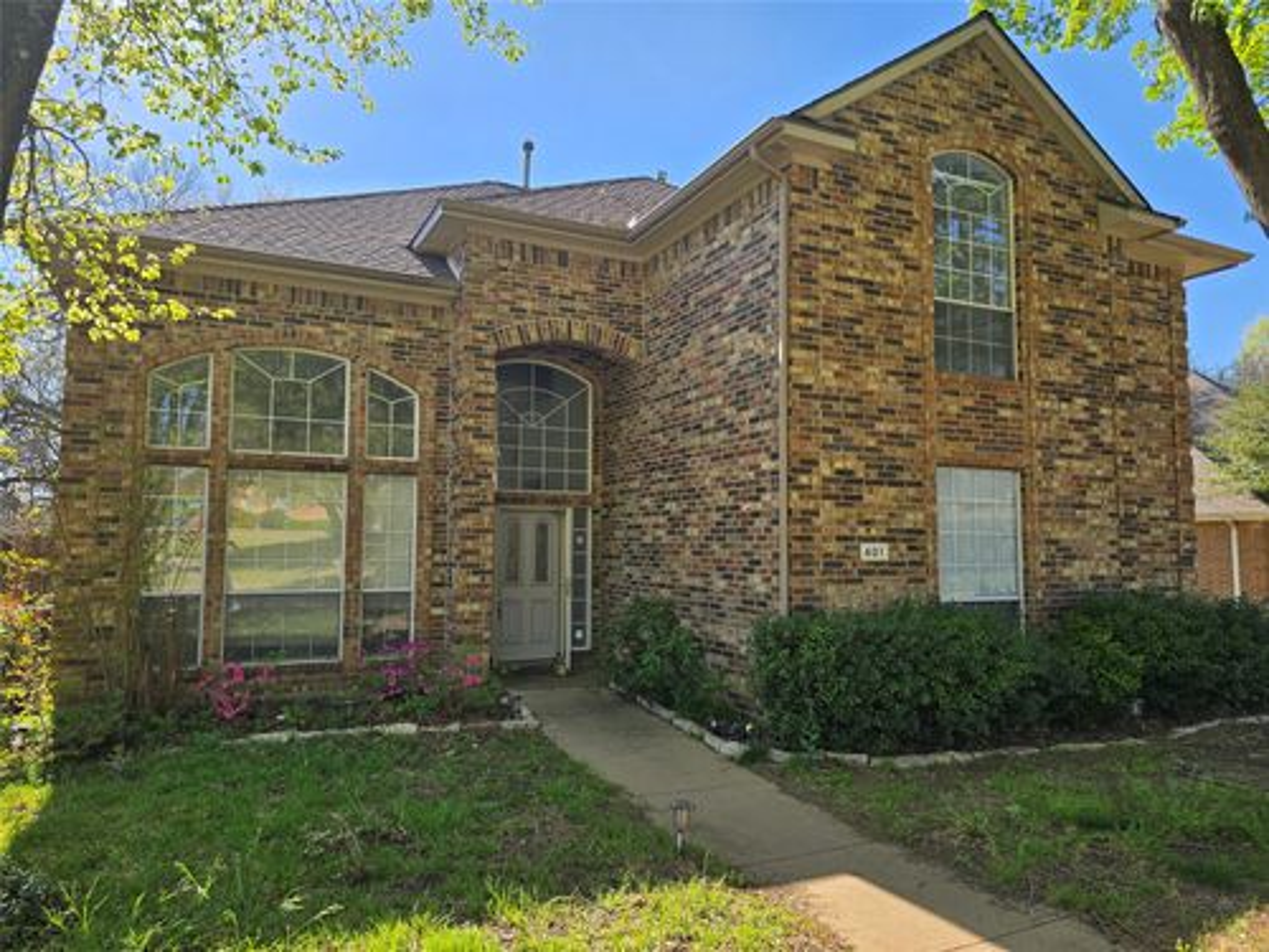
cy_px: 476
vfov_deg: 58.9
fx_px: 843
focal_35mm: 23
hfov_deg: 73.9
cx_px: 634
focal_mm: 6.3
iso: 12
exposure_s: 1/479
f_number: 1.7
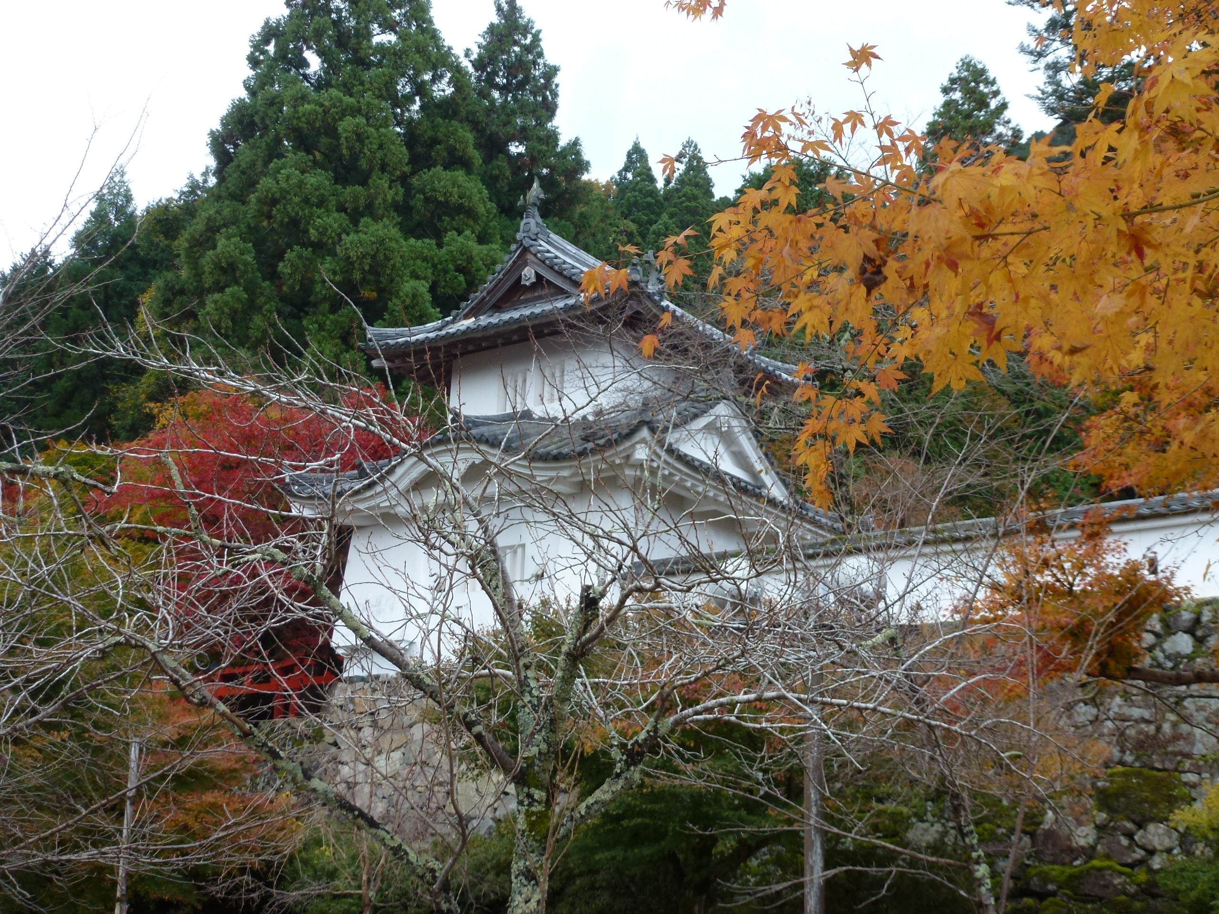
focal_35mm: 45
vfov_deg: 32.2
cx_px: 610
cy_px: 457
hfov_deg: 42.1
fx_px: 1585
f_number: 4
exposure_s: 1/100
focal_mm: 8
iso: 100
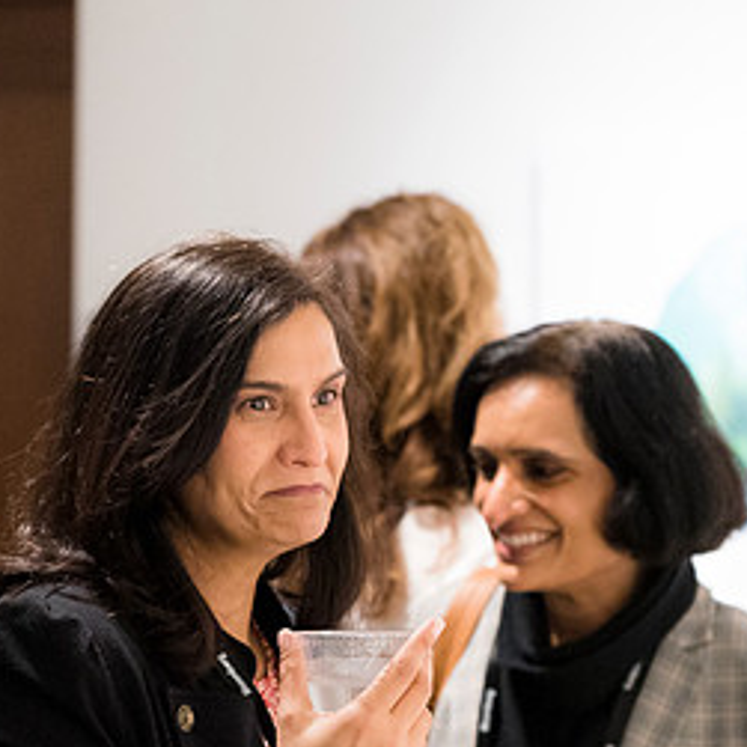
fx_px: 3638
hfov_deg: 11.7
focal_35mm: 149
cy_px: 466
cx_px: 268
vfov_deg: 11.7
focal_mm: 70
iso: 1600
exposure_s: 1/125
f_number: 2.8
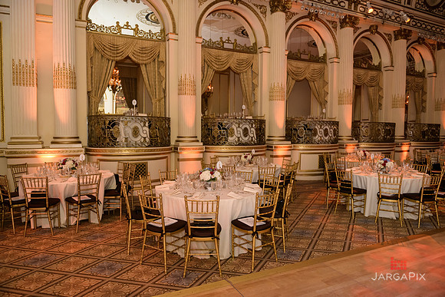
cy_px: 148
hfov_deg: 73.7
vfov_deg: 53.2
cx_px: 222
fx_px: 297
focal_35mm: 24
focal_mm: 24
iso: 1600
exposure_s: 1/50
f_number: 3.2
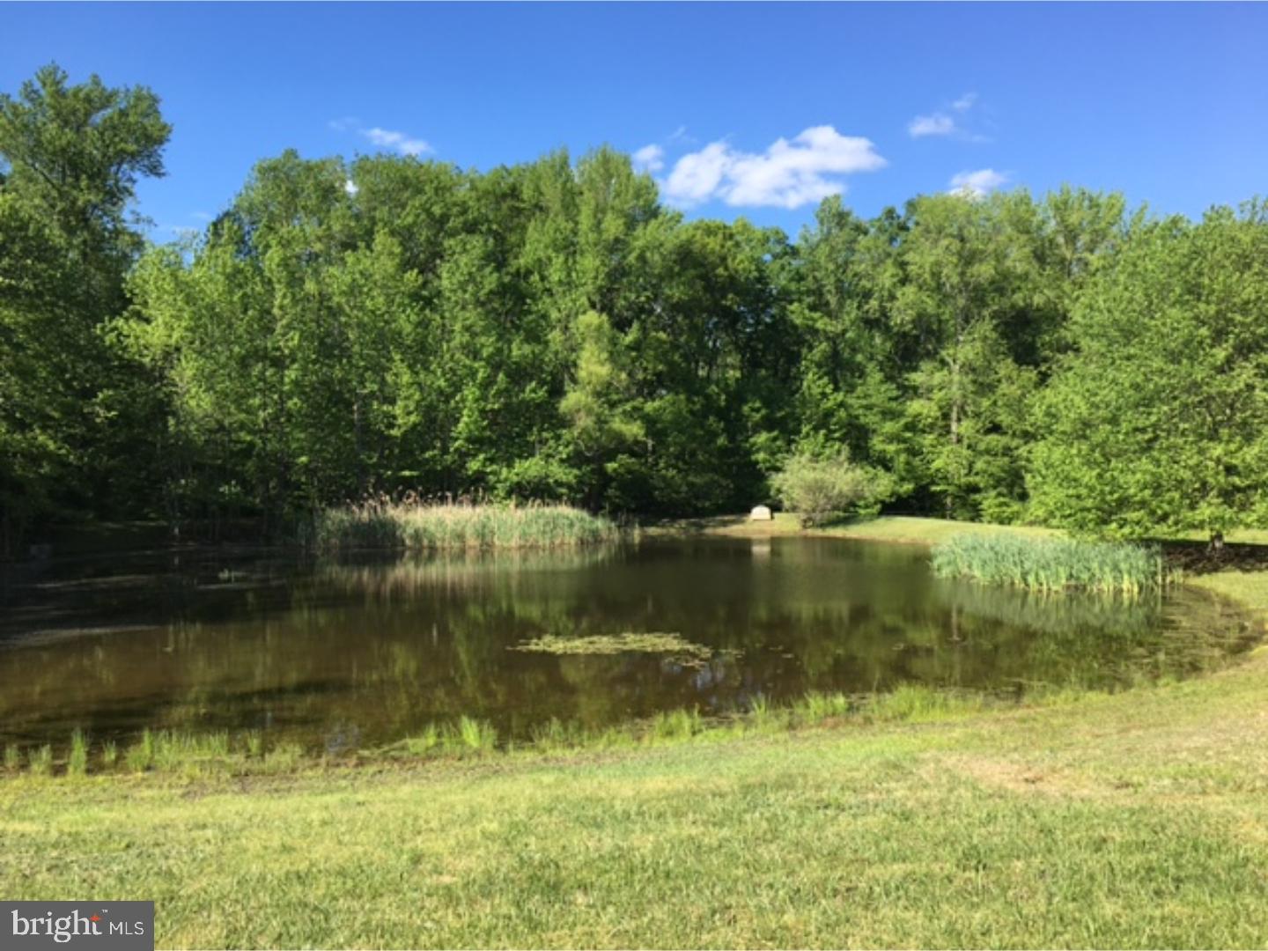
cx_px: 634
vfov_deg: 48.2
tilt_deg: +0.7
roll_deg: +0.1
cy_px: 476
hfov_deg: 61.7
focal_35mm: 29
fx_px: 1062
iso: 25
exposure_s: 1/769
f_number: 2.2
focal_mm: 4.15
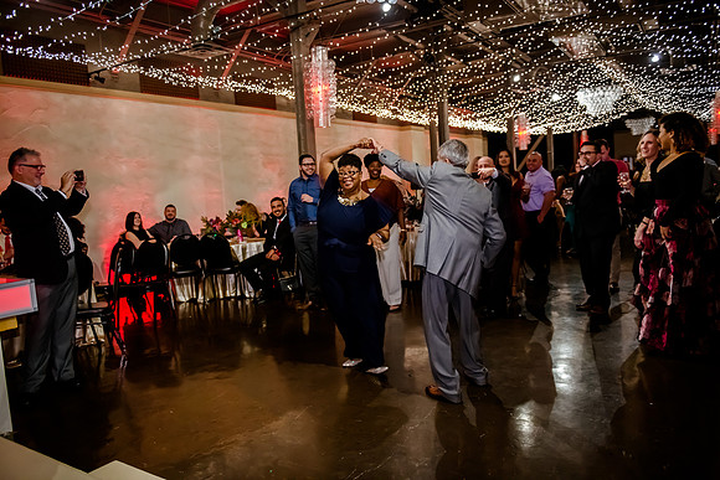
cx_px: 360
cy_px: 240
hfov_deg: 65.5
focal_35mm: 28
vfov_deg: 46.4
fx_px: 560
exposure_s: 1/160
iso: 5000
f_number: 2.8
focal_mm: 28
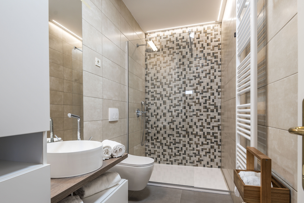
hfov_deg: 93.3
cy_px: 102
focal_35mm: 17
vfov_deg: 70.5
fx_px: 144
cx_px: 152
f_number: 7.1
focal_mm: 17
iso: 100
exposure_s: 1/6
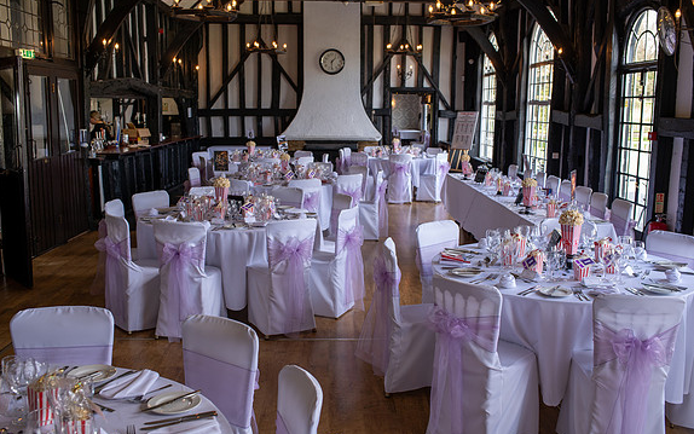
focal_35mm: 36
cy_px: 218
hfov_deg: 54.0
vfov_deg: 35.4
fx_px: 681
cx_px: 347
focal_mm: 35
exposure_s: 1/80
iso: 400
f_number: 5
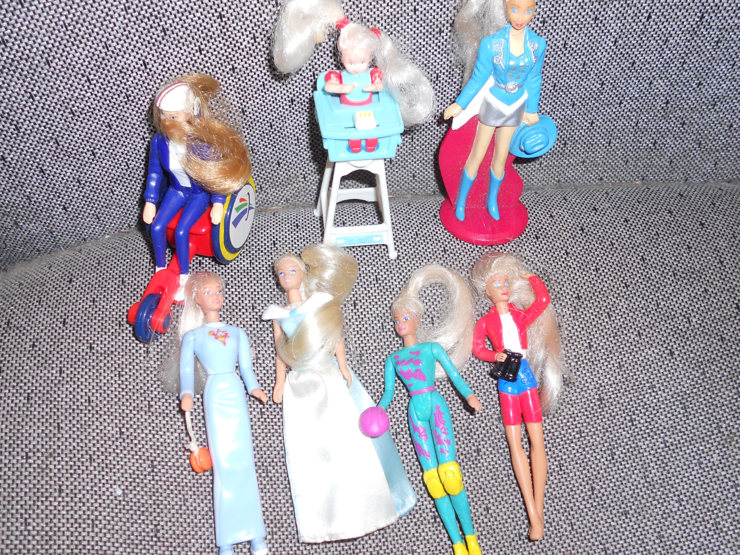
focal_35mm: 32
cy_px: 278
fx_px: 684
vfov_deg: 44.2
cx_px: 370
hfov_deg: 56.8
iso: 80
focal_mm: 5.8
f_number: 3.5
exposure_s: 1/25
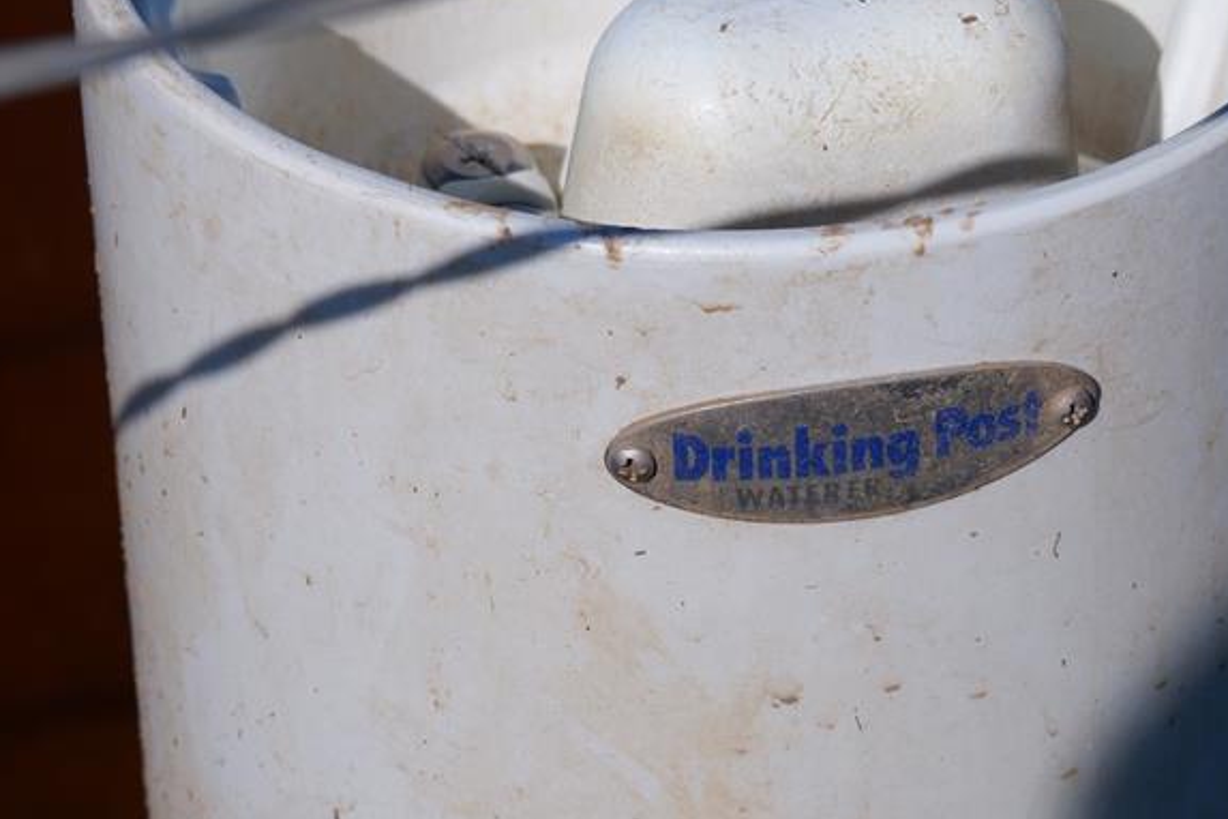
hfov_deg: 13.7
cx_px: 632
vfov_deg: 9.1
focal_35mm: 150
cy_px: 229
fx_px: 5116
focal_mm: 56.2
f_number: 7.1
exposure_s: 1/1600
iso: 200
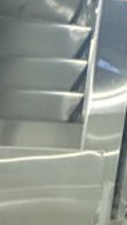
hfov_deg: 11.3
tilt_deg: -10.3
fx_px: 454
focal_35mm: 76
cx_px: -229
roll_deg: -0.7
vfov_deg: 21.9
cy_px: 360
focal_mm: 2.22
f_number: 2.2
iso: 1000
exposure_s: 1/60
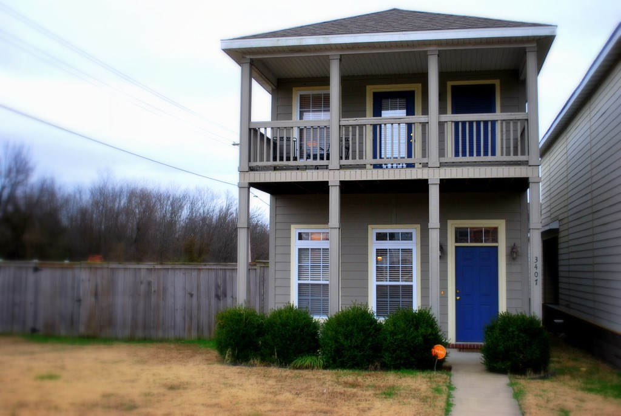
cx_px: 310
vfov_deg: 34.3
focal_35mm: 39
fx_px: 674
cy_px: 208
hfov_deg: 49.5
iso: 200
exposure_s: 1/80
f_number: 4.5
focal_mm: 26
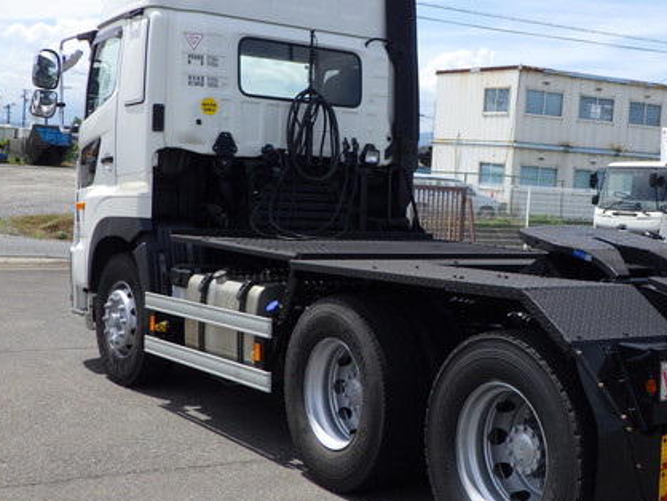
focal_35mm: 52
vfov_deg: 28.1
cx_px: 469
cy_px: 243
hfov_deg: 36.2
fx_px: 1003
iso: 125
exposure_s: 1/800
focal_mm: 6.1
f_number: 4.6
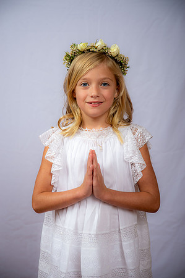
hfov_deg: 17.0
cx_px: 92
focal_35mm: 80
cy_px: 139
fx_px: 618
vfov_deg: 25.4
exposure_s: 1/160
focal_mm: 80
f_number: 6.3
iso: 250
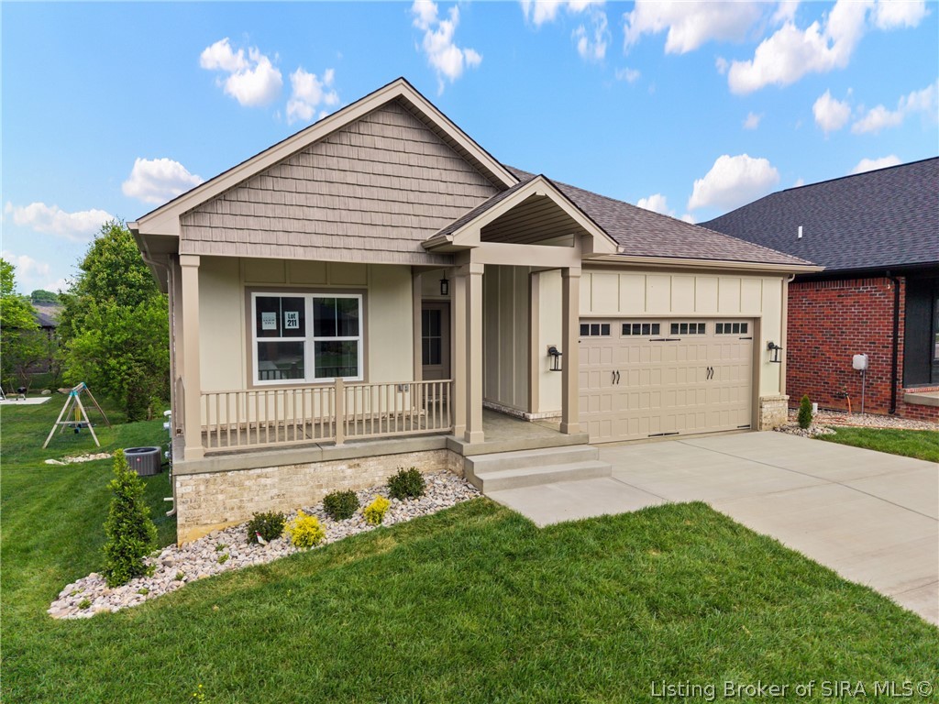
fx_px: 651
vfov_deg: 56.8
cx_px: 470
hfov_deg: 71.6
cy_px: 352
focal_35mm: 24
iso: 280
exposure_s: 1/4000
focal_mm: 8.67
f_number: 1.8
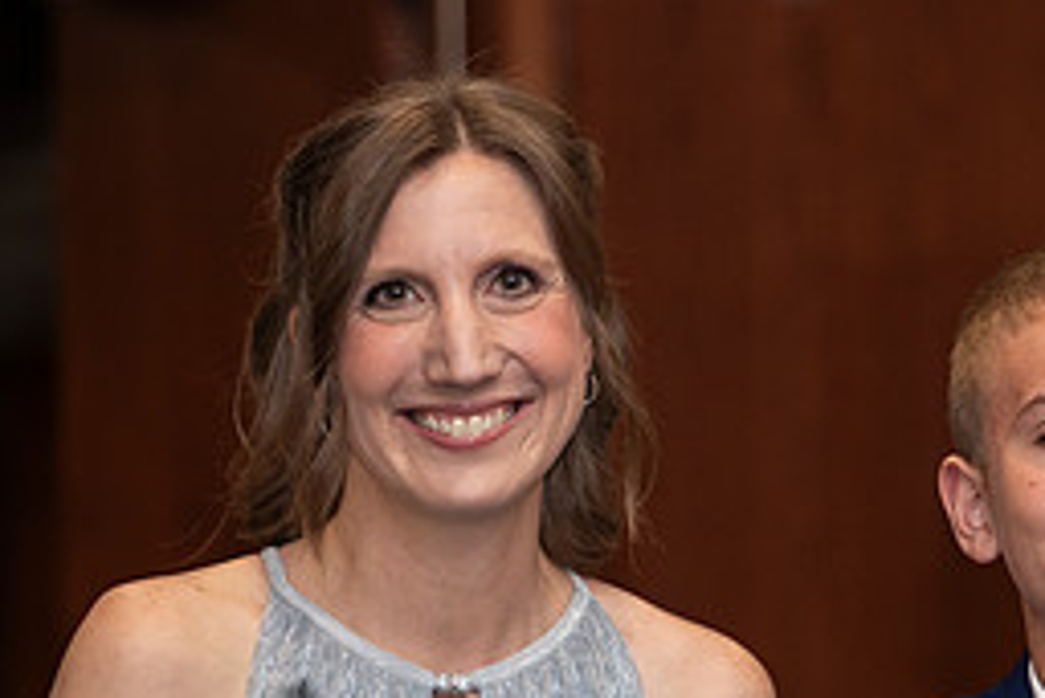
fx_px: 10514
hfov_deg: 5.7
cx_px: 678
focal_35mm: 362
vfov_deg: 3.8
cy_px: 610
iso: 640
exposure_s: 1/125
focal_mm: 160
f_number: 2.8
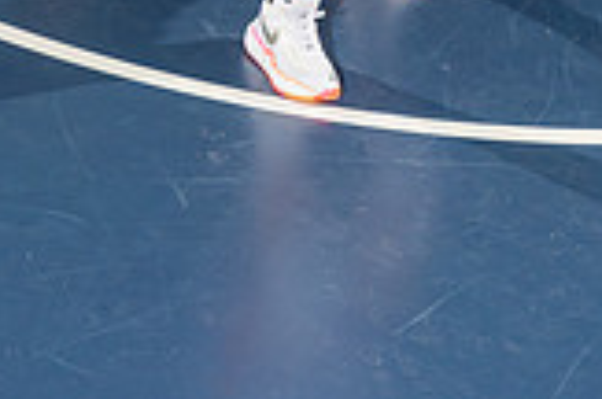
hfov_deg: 14.2
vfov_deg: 8.9
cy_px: -429
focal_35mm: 144
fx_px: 2403
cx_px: 513
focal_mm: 52
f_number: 8
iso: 500
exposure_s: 1/250
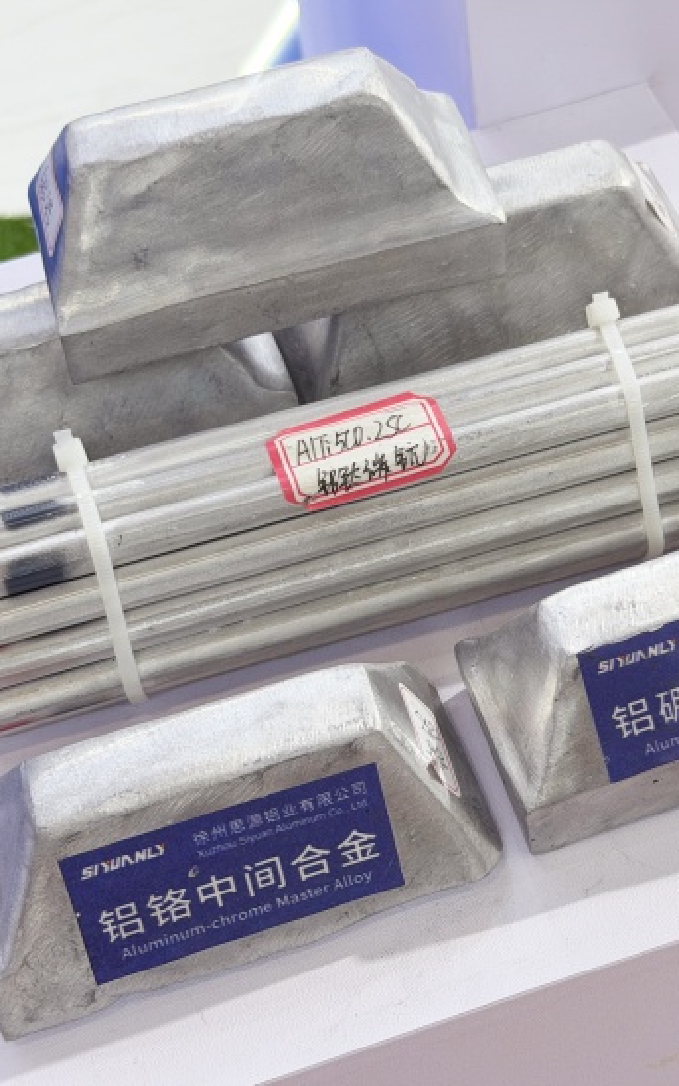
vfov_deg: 27.8
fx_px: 2190
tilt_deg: -48.7
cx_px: 436
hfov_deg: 17.6
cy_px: 509
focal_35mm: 74
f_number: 1.78
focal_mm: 6.76
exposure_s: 1/148
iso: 50
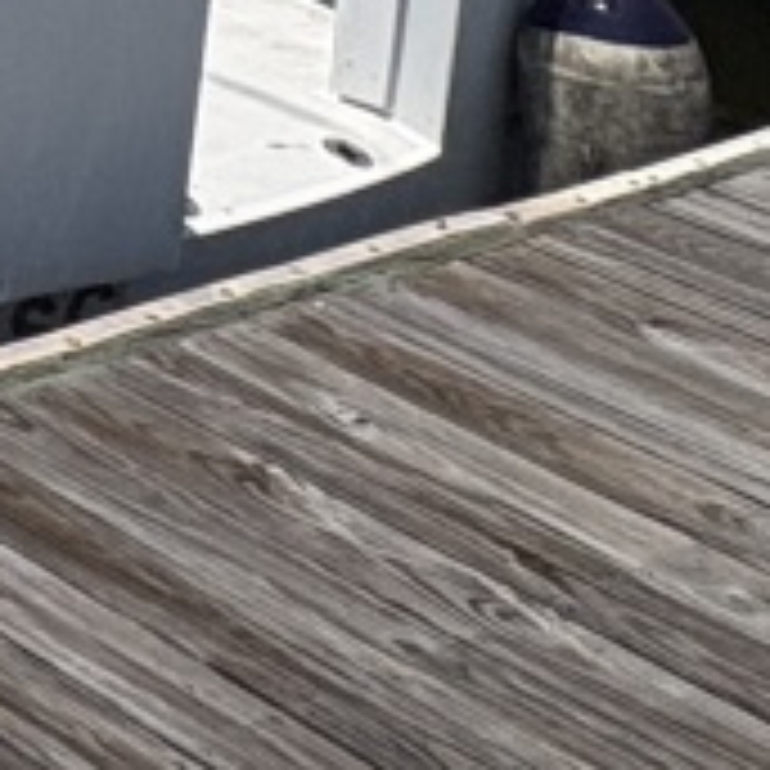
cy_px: -1162
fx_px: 2919
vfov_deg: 11.8
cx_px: -1139
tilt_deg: +5.3
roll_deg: -0.1
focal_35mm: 116
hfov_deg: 11.9
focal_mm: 2.22
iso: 40
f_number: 2.2
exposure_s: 1/4630
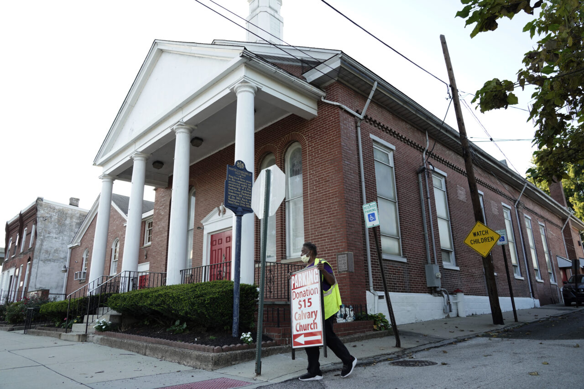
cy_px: 194
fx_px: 389
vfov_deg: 53.1
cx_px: 292
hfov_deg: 73.8
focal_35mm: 24
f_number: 4.5
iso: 800
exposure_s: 1/500
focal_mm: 24
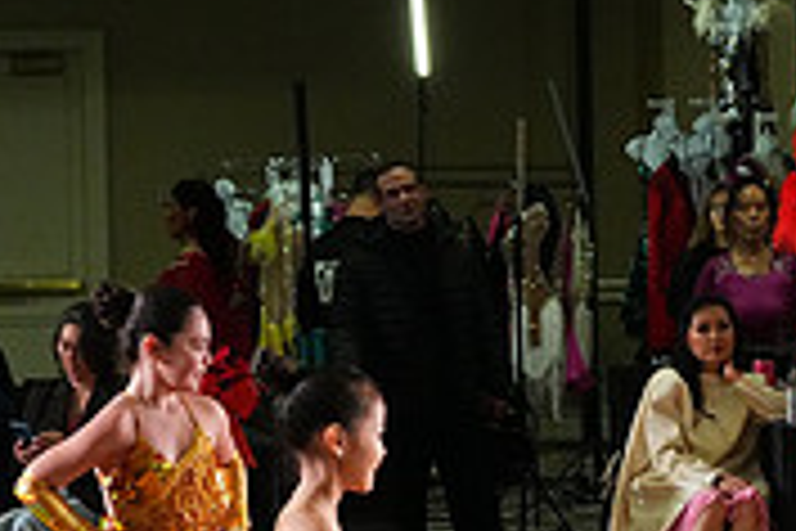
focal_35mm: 301
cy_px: 691
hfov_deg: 6.8
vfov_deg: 4.5
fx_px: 6655
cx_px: 971
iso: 8000
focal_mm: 92
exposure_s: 1/400
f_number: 6.3
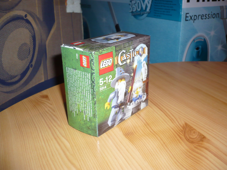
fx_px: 230
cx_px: 114
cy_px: 85
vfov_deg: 40.7
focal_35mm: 35
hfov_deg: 52.6
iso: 100
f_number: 2.8
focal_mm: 5.8
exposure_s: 1/30
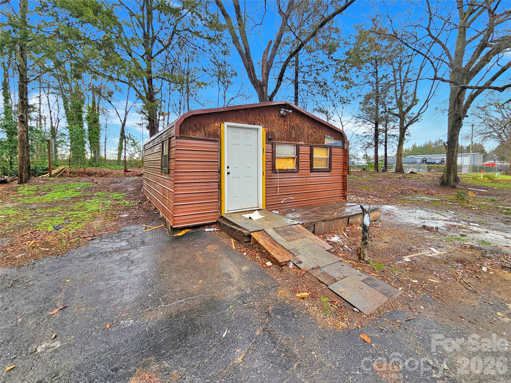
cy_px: 192
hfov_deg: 106.2
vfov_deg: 89.9
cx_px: 256
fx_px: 192
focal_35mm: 13
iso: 50
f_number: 2.2
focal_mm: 2.2
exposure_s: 1/60
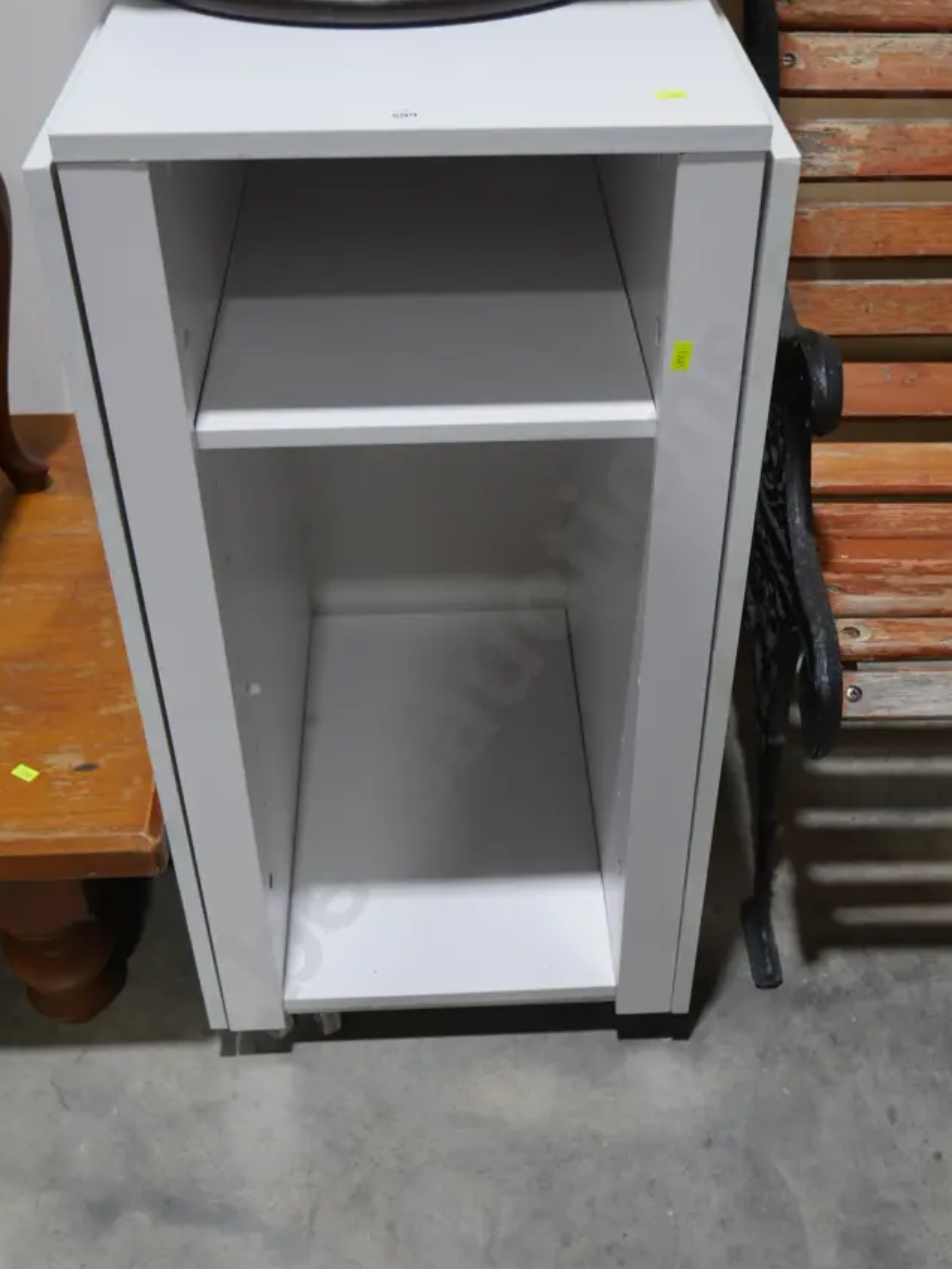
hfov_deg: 35.1
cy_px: 655
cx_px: 510
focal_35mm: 41
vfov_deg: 45.8
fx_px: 1503
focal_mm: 17
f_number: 4
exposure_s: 1/60
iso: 250
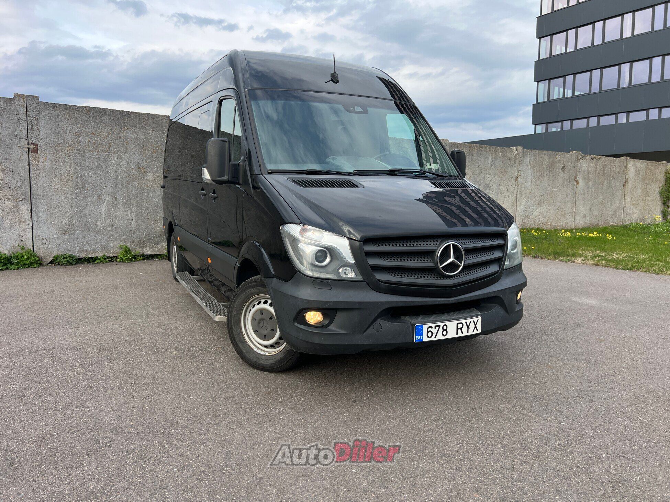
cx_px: 335
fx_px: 503
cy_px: 251
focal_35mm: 26
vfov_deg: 53.1
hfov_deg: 67.3
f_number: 1.5
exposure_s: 1/840
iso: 50
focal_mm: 5.7
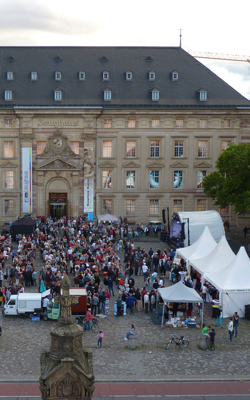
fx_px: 556
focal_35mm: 51
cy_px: 194
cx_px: 57
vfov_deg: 39.6
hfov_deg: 25.0
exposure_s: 1/80
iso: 80
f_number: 3.5
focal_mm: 5.7
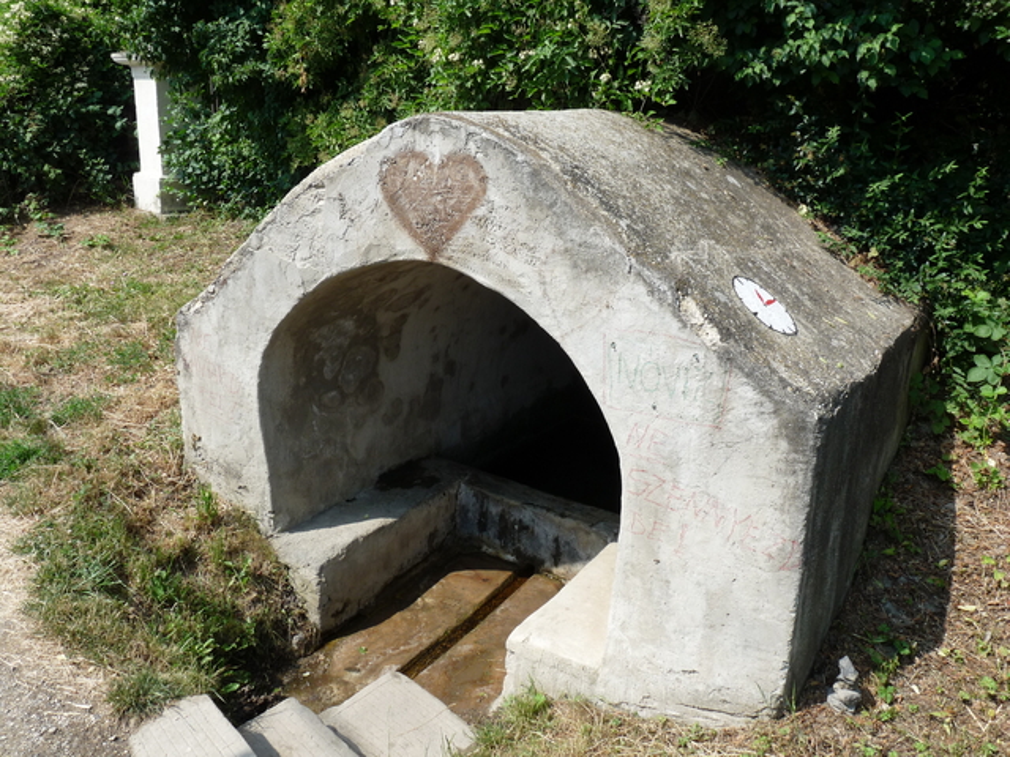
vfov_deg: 51.4
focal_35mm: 27
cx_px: 505
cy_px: 378
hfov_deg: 65.3
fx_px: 788
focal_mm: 4.8
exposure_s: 1/250
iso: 100
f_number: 5.6
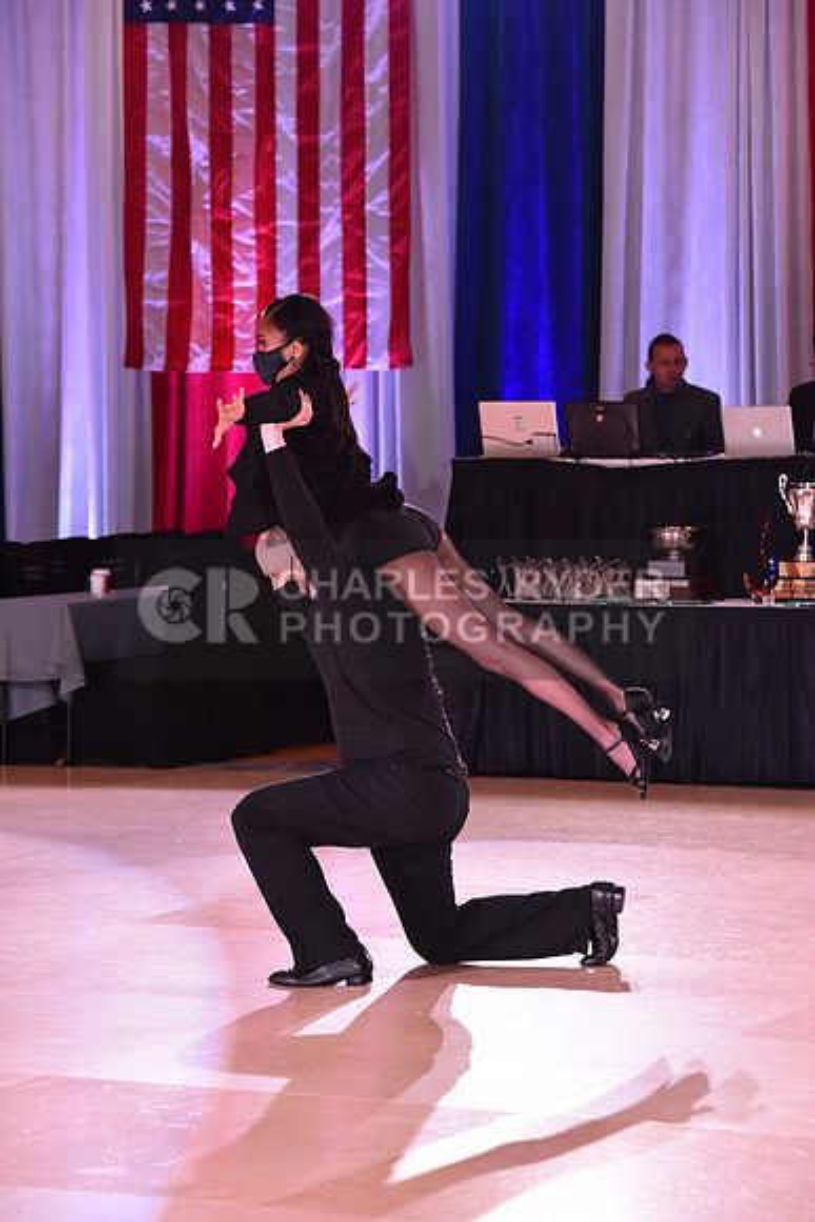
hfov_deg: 11.0
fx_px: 4242
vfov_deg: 16.4
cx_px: 408
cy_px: 611
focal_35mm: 125
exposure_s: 1/250
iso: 2500
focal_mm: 125
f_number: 6.3
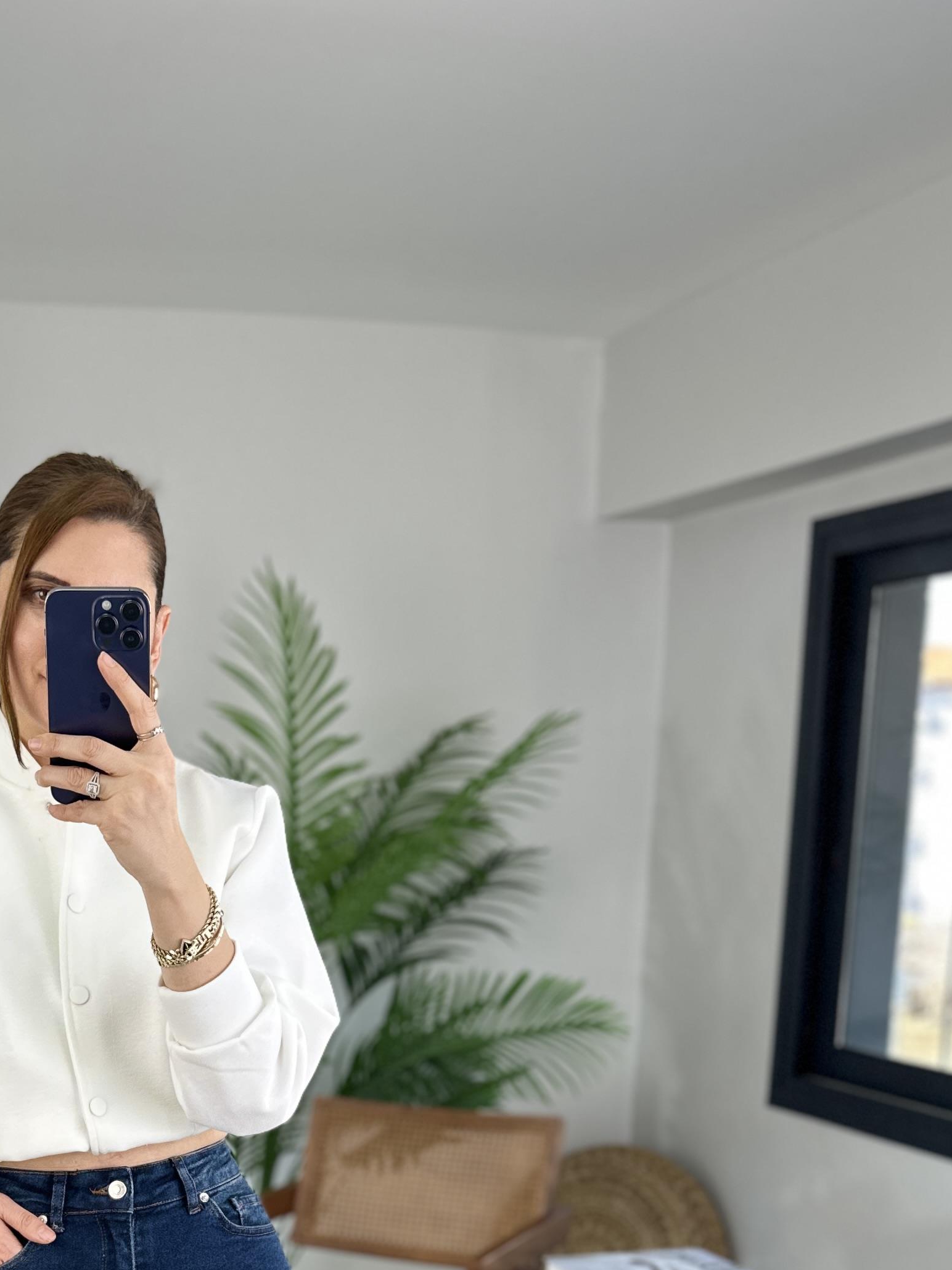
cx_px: 152
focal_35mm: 47
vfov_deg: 37.2
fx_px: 1724
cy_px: 1193
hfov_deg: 29.9
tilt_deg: -19.9
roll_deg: +0.3
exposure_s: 1/150
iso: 64
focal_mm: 6.86
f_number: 1.78
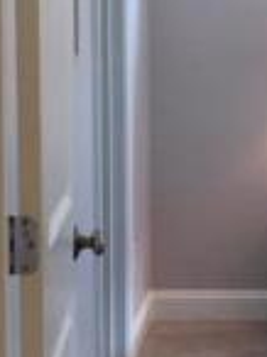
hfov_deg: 9.6
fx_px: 1578
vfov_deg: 12.9
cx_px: 265
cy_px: 134
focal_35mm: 153
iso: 80
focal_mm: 4.15
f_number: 2.2
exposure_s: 1/30
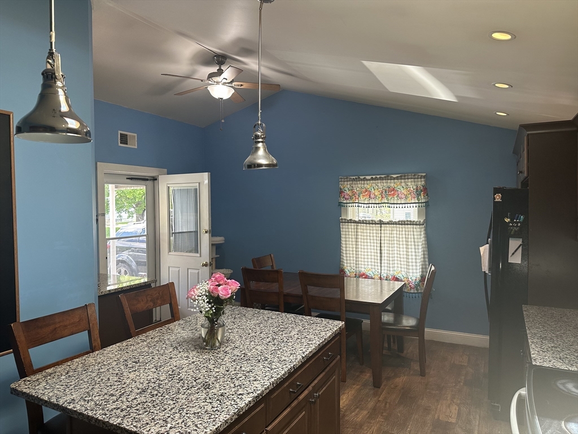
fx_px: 401
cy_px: 217
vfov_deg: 56.8
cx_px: 289
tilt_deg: -0.7
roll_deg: -0.1
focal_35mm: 24
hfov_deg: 71.6
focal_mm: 6.86
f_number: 1.78
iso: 125
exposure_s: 1/120
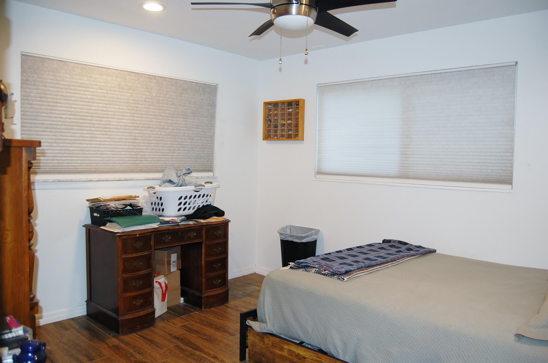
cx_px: 274
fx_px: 410
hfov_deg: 67.5
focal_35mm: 27
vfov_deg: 47.8
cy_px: 182
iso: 400
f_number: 3.5
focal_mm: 18
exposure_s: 1/60
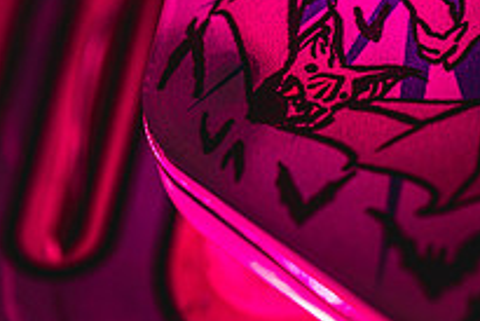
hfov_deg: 8.1
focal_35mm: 255
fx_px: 3402
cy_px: 27
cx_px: 398
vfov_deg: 5.4
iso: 400
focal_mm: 90
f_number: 2.8
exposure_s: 1/25
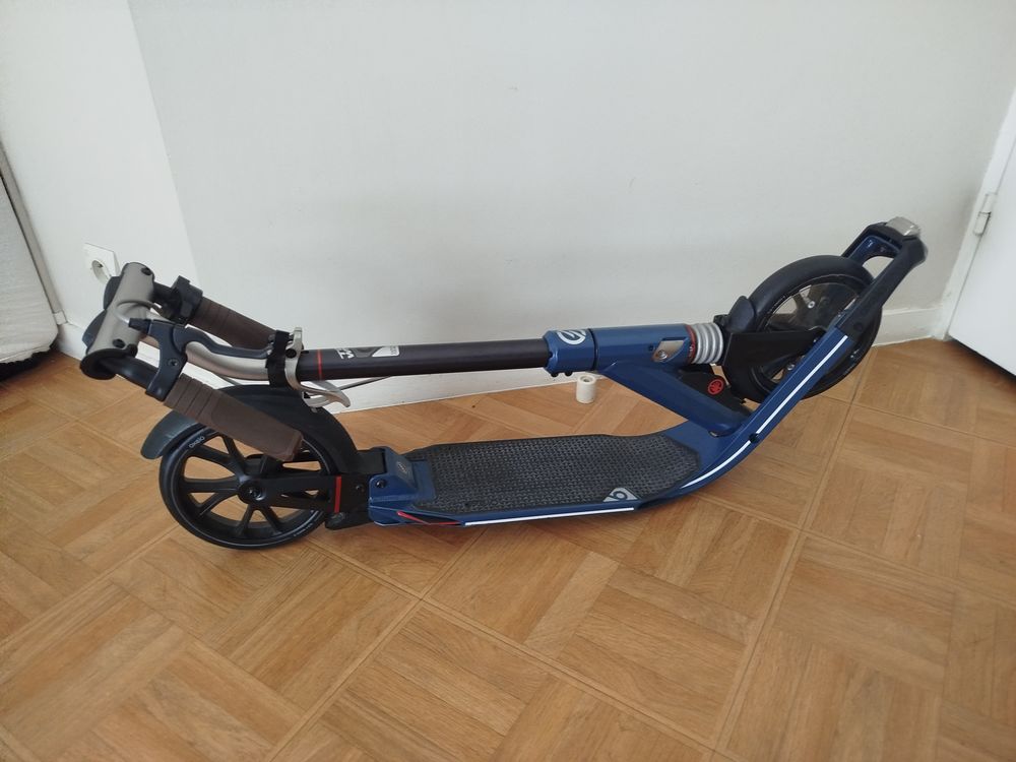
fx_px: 704
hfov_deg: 71.6
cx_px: 508
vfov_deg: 56.8
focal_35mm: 24
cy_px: 381
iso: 640
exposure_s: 1/33
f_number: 1.7
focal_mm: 5.31
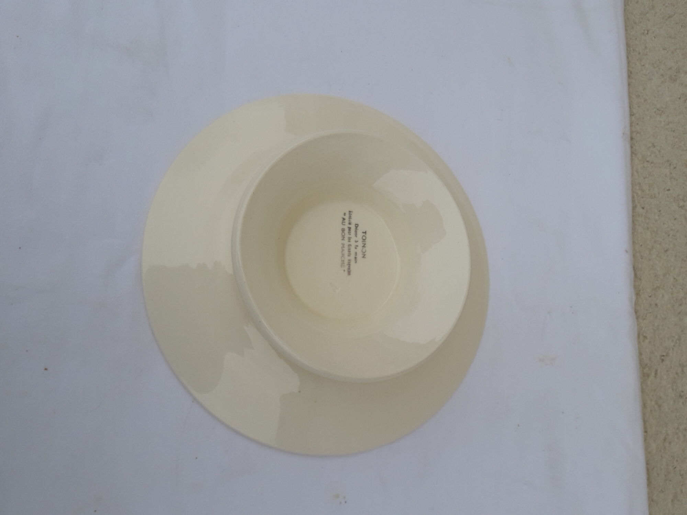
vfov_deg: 49.7
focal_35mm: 28
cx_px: 344
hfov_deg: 63.4
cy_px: 258
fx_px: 556
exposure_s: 1/486
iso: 40
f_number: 1.9
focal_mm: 3.7
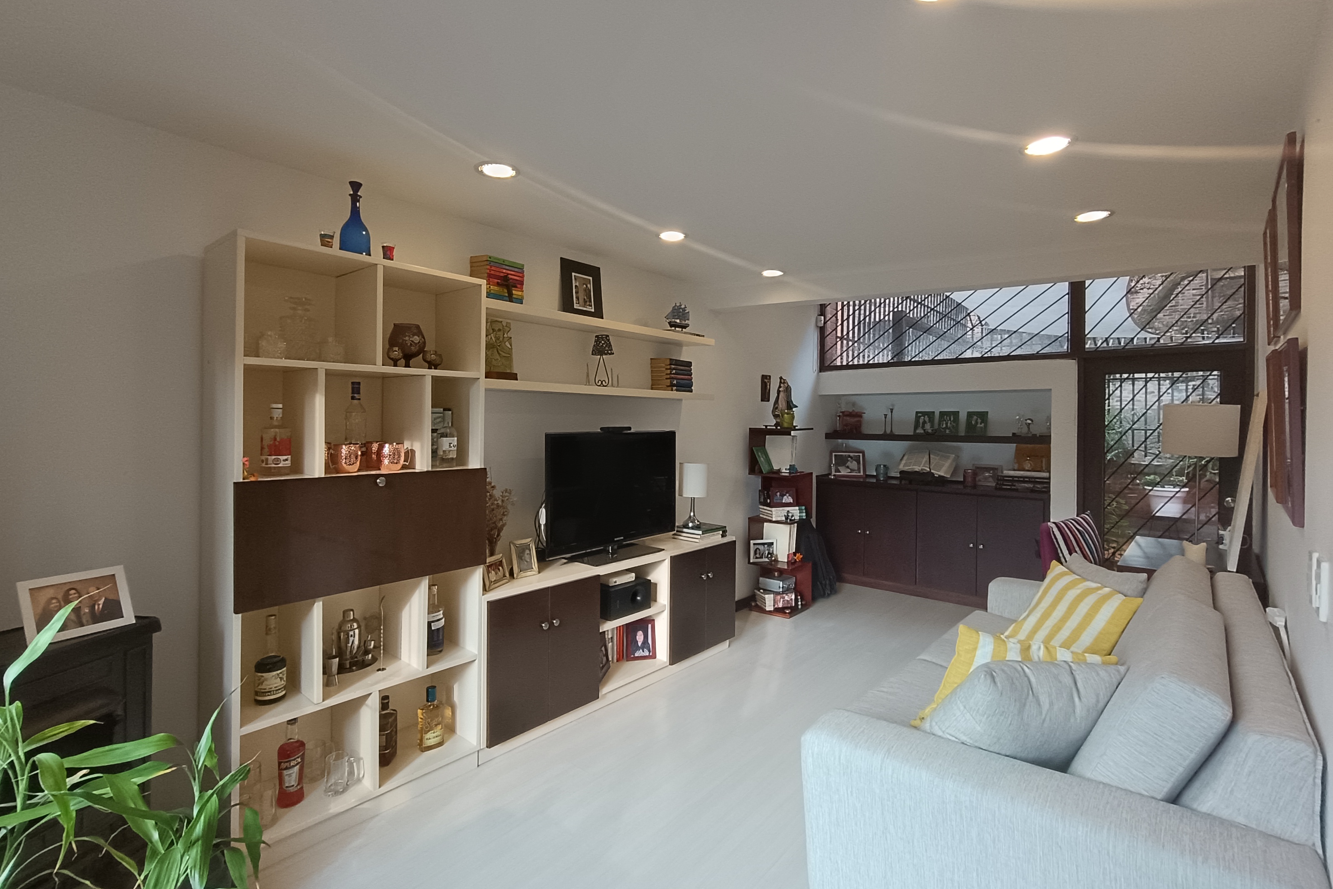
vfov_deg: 70.4
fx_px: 629
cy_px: 434
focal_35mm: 17
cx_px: 663
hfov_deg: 93.3
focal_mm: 1.66
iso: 246
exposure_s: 1/60
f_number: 2.2
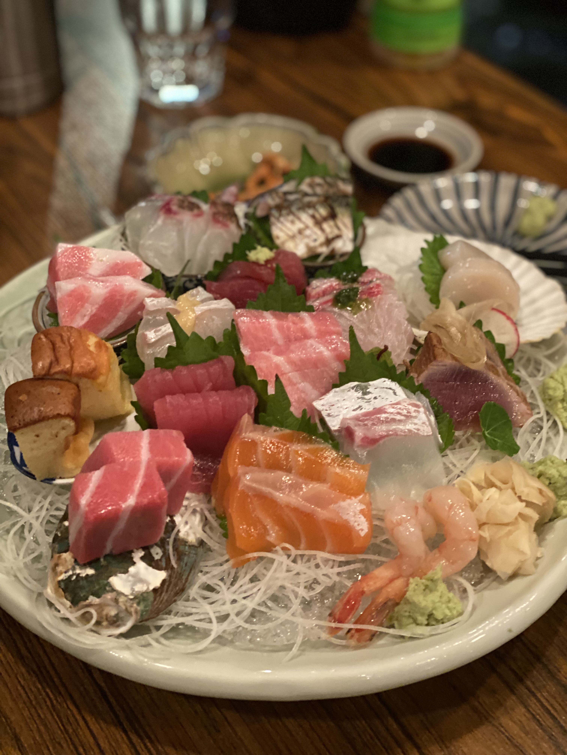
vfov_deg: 36.8
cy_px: 378
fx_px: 1136
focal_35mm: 52
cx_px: 284
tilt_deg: -41.4
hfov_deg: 28.0
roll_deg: -2.7
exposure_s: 1/17
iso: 400
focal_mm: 6
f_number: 2
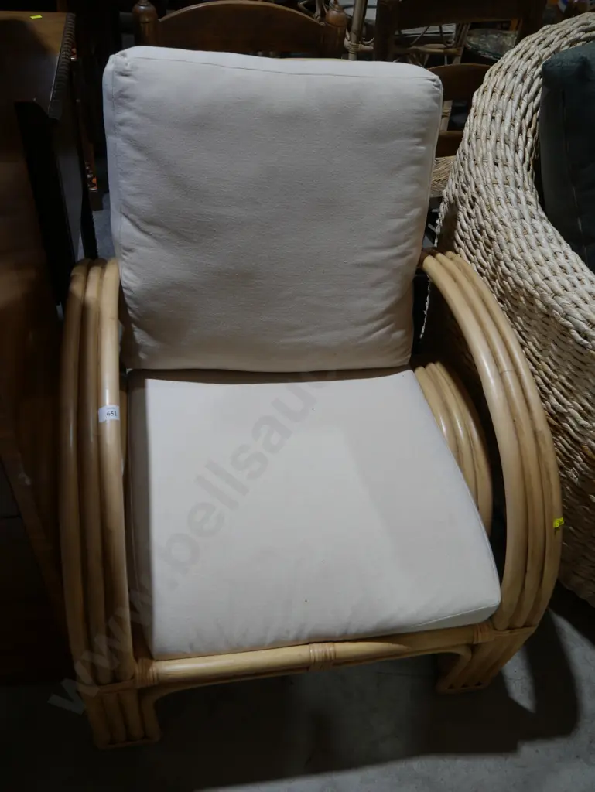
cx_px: 298
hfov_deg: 49.8
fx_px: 641
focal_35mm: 28
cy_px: 396
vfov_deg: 63.4
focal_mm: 14
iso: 200
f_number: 3.5
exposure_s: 1/100
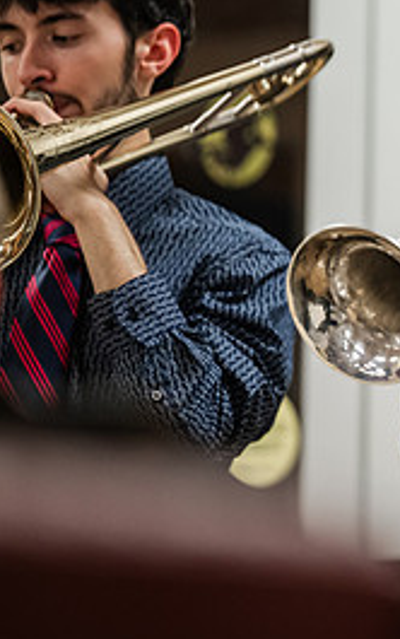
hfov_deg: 2.9
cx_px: 641
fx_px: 7767
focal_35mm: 446
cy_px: 194
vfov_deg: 4.7
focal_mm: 200
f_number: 2.8
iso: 1600
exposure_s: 1/200
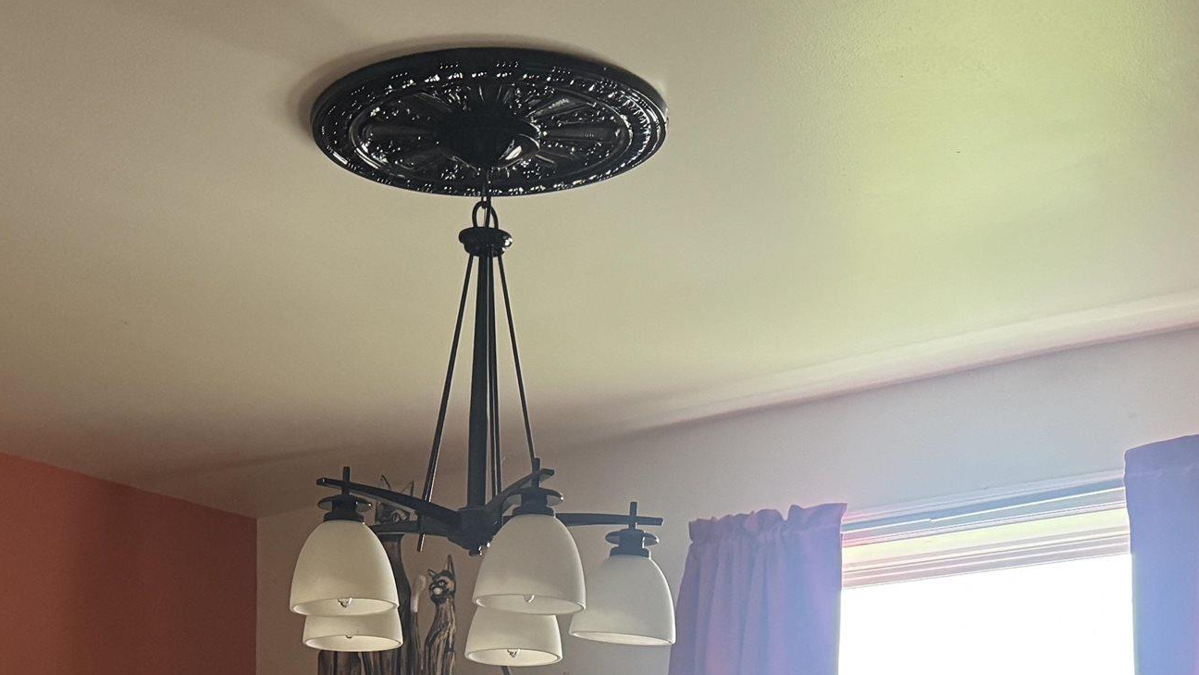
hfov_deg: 33.5
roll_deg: -1.5
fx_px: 1971
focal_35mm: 62
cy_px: 925
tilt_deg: +1.5
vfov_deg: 17.9
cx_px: 374
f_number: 1.78
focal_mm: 6.76
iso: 640
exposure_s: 1/60
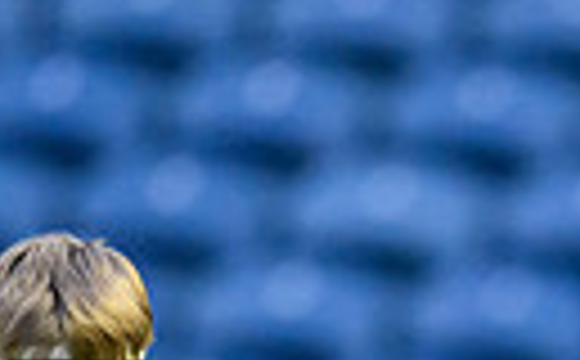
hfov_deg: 0.6
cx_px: 1184
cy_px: 1000
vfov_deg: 0.4
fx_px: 57649
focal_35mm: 3655
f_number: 4
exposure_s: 1/1250
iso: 6400
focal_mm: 560
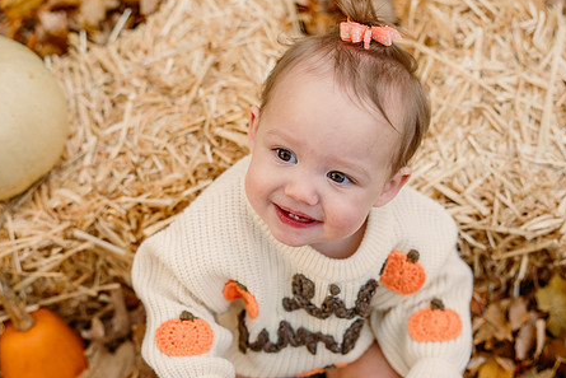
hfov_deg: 33.9
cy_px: 211
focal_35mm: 59
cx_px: 269
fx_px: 928
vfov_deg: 23.0
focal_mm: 35
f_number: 2.2
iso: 250
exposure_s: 1/400
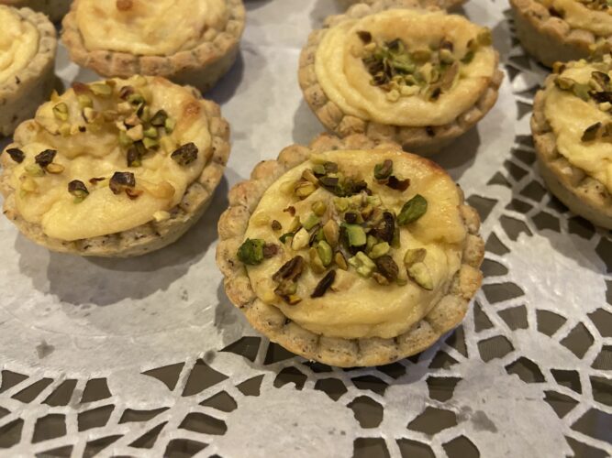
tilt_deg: -56.8
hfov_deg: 69.4
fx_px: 442
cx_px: 306
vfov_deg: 54.9
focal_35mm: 25
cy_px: 229
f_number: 1.8
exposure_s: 1/33
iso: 400
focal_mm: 4.25
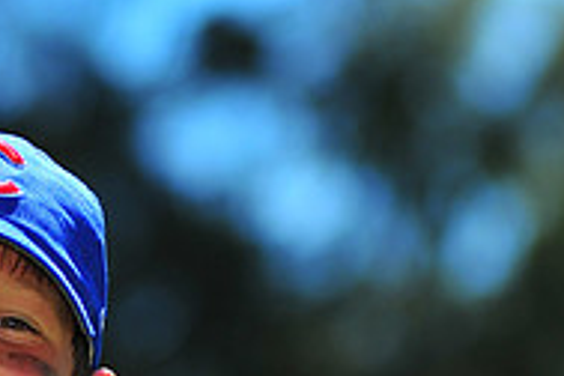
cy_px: 558
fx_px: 8632
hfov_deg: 3.7
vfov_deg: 2.5
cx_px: -42
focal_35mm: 551
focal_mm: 180
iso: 200
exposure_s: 1/1000
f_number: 5
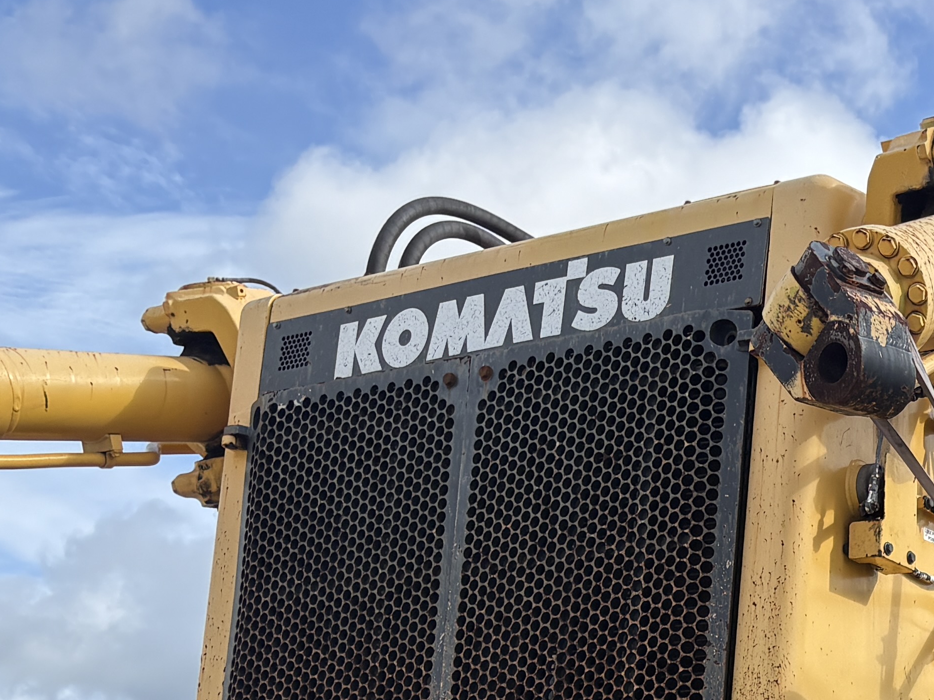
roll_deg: -0.1
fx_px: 2132
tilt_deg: +1.2
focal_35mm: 79
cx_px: 1067
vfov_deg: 17.2
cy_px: 993
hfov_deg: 23.0
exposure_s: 1/2538
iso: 50
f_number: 1.6
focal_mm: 5.96
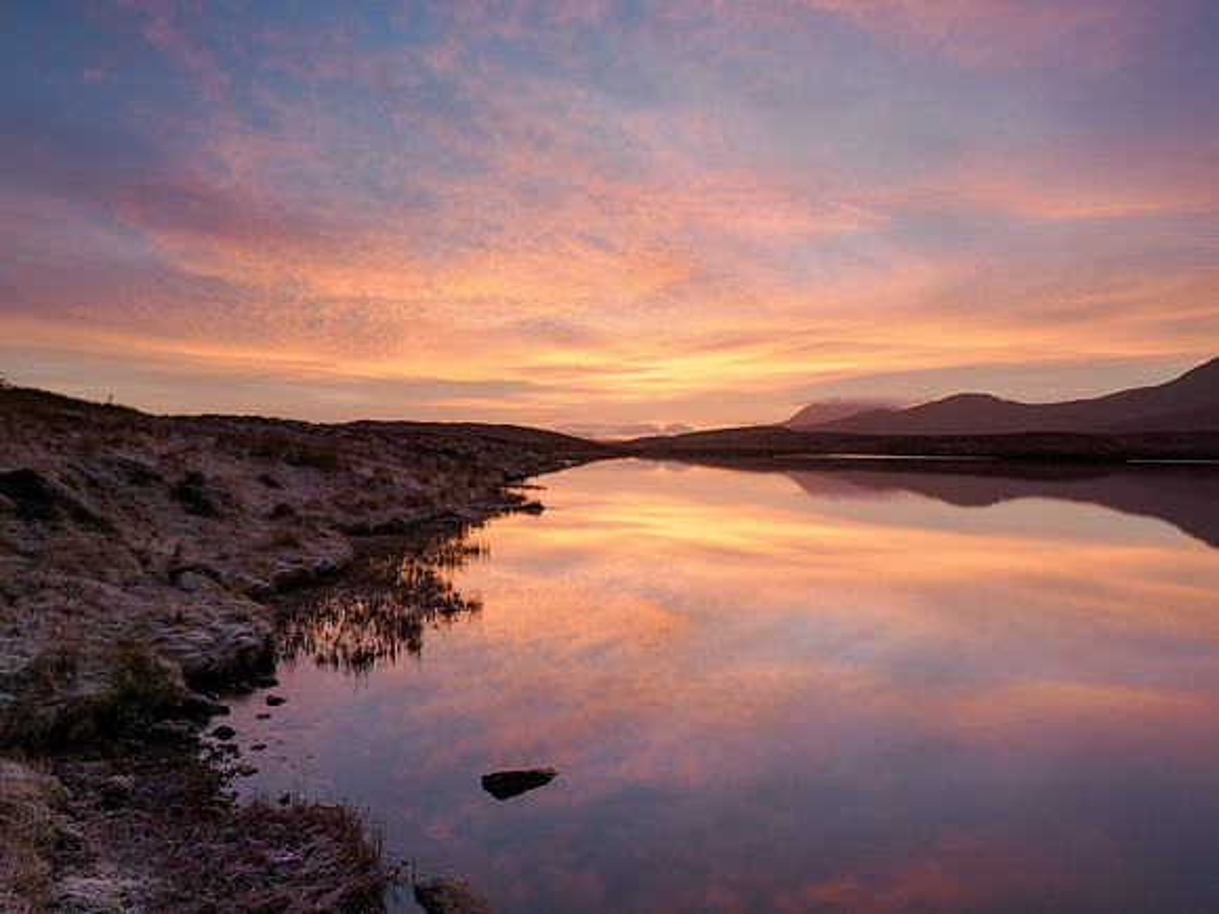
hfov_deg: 71.6
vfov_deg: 56.8
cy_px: 457
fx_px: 845
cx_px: 610
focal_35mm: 24
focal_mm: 12
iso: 200
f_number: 7.1
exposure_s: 1/13
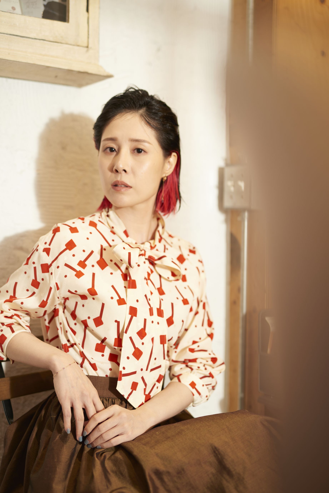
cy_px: 246
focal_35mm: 50
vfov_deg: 39.6
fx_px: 685
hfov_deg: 27.0
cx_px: 164
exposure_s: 1/60
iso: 100
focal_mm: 50
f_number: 2
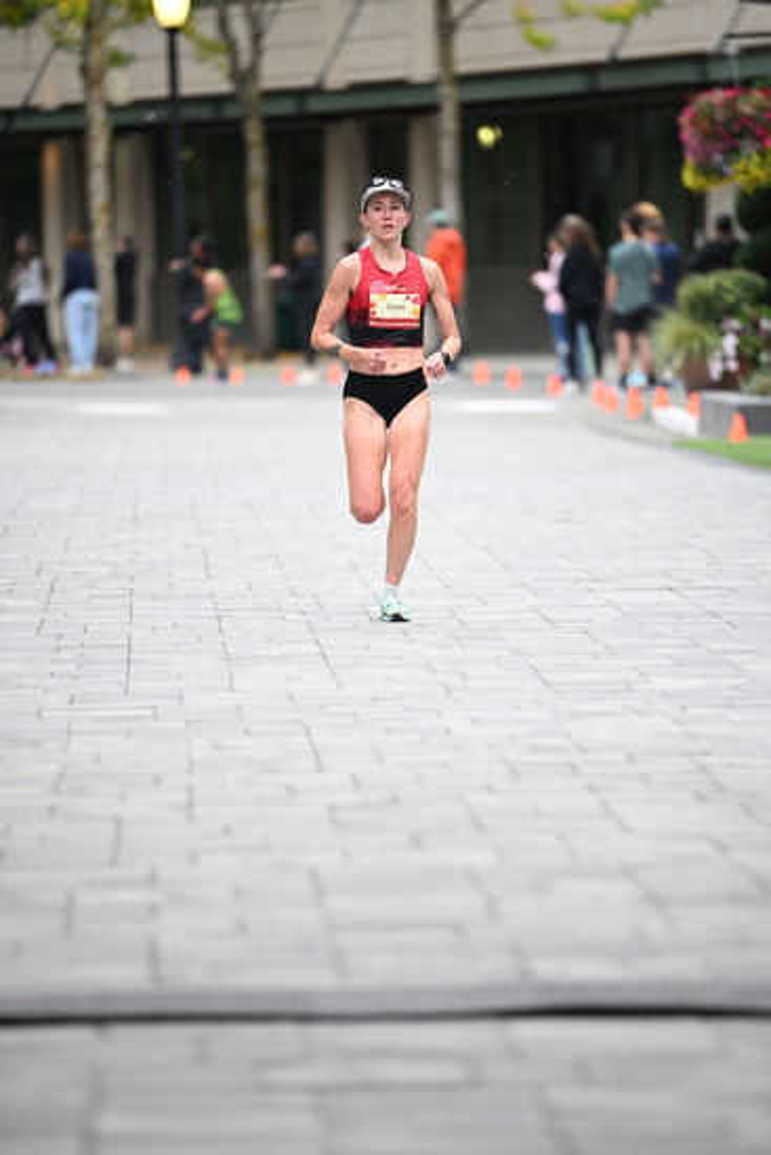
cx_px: 386
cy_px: 578
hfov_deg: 6.9
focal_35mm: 200
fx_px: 6420
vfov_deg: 10.3
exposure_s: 1/1250
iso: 1600
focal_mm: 200
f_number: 2.8
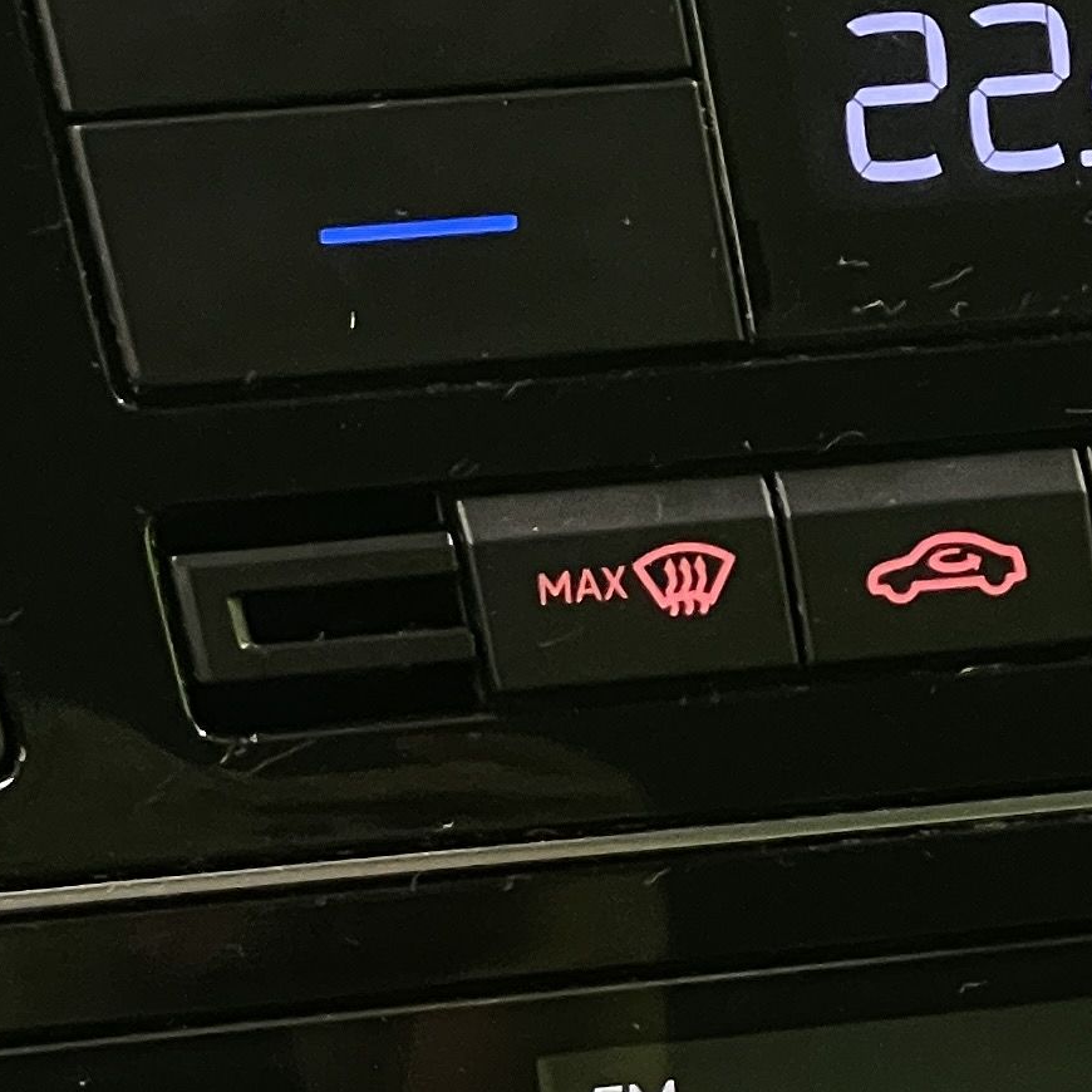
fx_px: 7602
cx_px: 1593
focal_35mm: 213
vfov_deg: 8.2
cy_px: 591
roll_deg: -4.3
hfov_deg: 8.1
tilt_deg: -25.7
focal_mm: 6
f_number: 2
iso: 500
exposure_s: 1/50
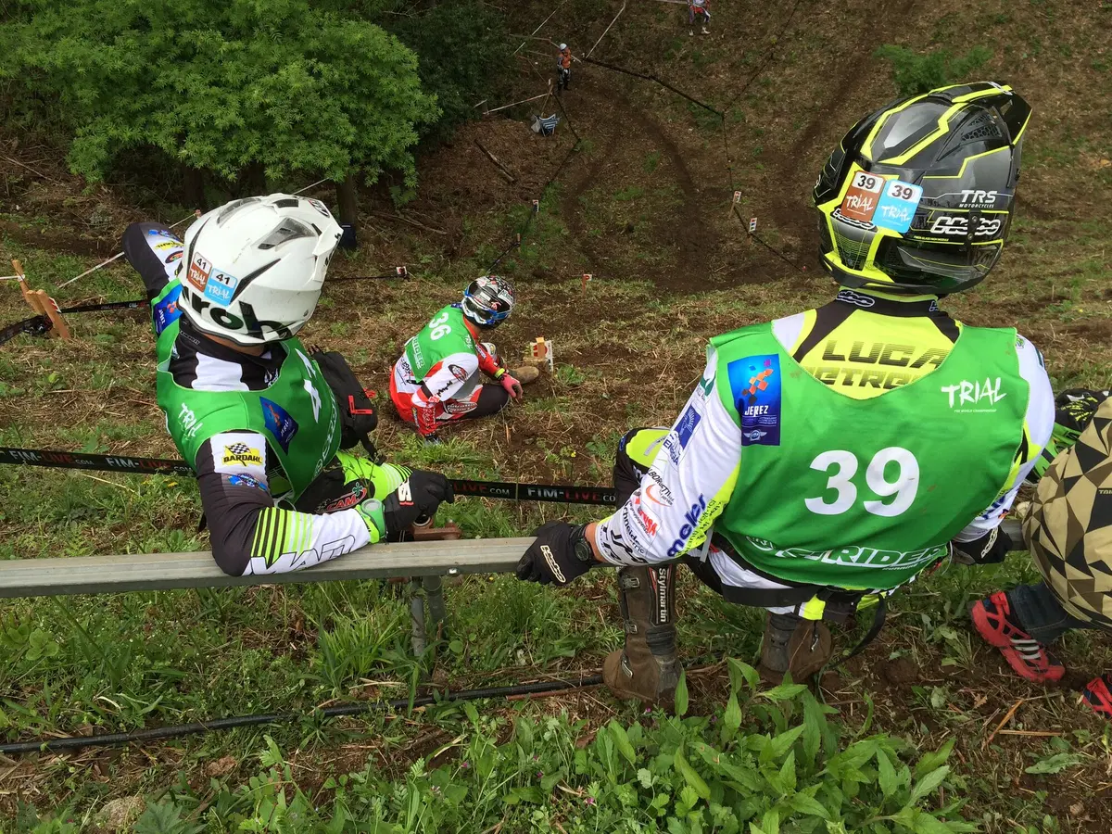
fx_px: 932
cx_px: 556
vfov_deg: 48.2
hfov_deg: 61.7
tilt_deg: -56.8
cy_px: 417
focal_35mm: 29
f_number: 2.2
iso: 32
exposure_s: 1/892
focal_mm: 4.15
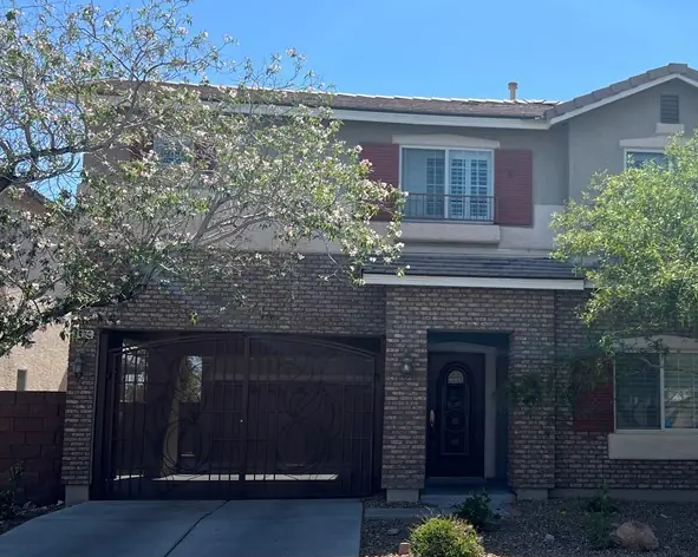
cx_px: 496
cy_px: 329
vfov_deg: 34.0
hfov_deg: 41.2
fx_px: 908
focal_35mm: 44
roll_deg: -0.2
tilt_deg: +5.5
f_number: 1.5
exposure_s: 1/3165
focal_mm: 5.7
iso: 50
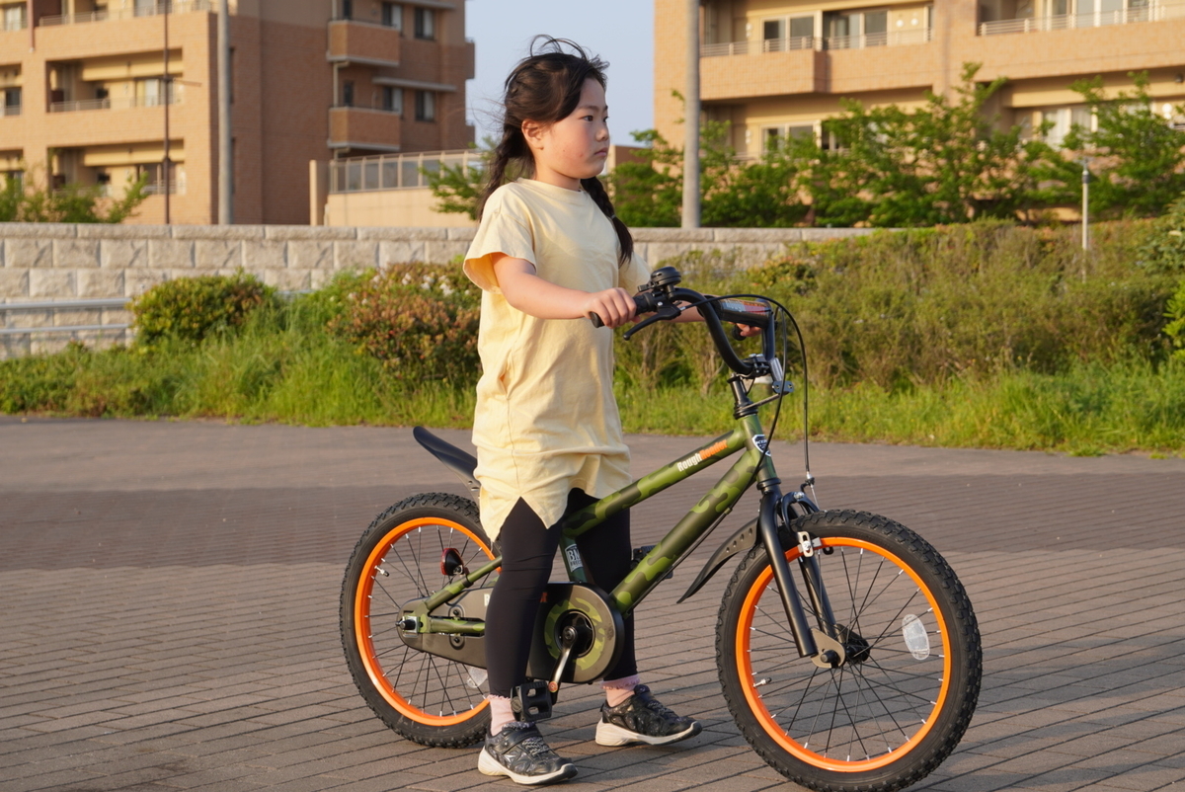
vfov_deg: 19.0
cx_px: 592
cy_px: 396
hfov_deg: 28.1
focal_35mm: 72
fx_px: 2372
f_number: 5.6
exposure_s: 1/160
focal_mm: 48
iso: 100
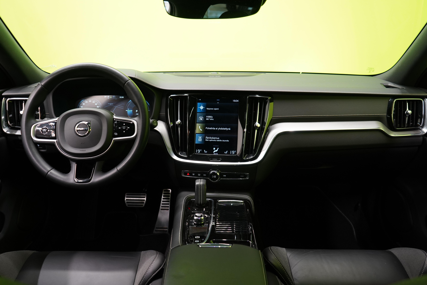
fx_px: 332
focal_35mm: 28
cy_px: 142
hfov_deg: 65.5
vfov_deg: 46.4
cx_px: 214
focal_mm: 28
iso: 1250
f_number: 5
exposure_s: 1/25
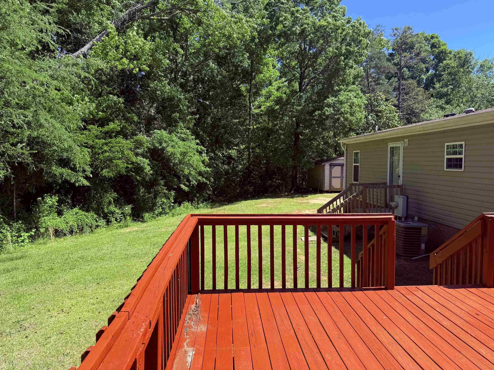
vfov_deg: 54.9
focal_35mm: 25
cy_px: 178
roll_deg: +0.3
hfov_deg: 69.4
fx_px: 357
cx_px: 254
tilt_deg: -2.1
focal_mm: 6.76
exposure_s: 1/1770
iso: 80
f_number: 1.78
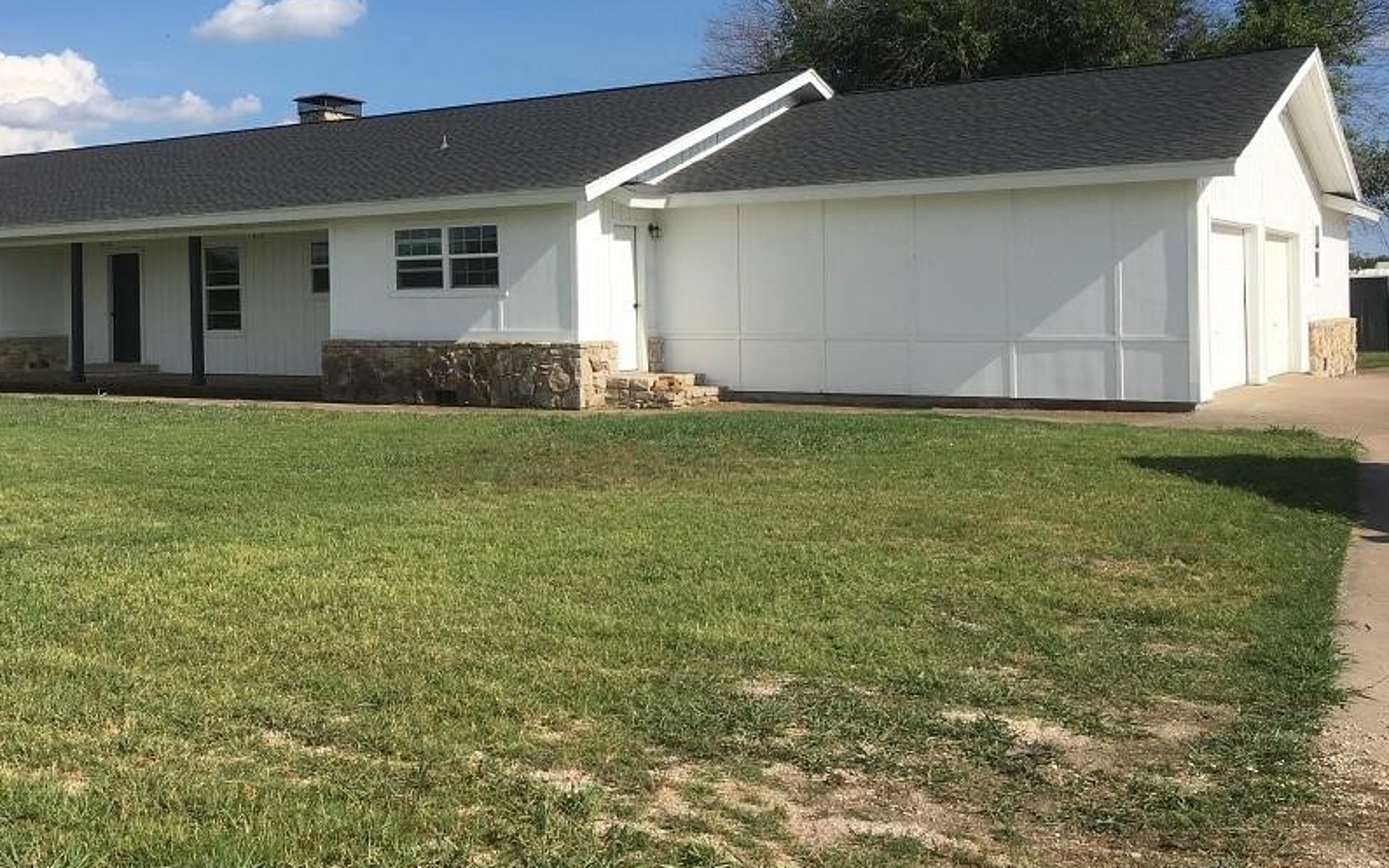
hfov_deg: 49.8
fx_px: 1476
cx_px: 510
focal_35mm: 39
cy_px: 316
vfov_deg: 32.6
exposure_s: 1/1748
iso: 25
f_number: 2.2
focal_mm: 4.15
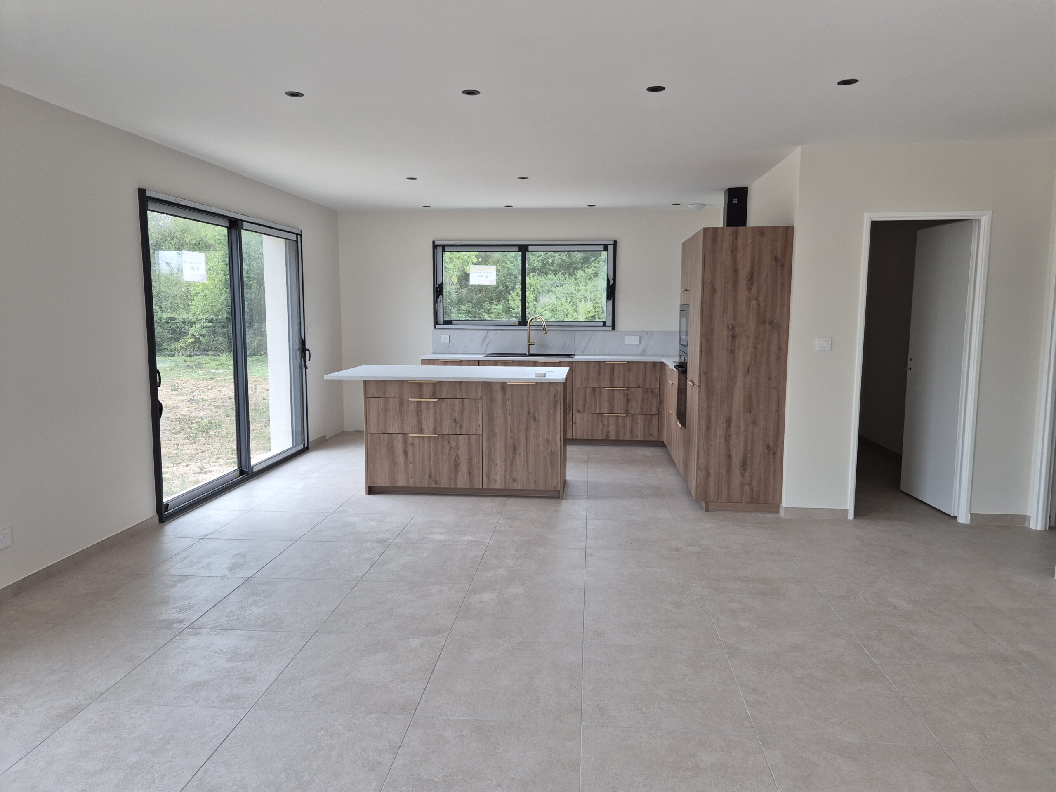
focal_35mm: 23
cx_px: 528
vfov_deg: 58.9
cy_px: 396
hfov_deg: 73.9
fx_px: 702
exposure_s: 1/180
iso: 125
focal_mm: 5.4
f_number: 1.8
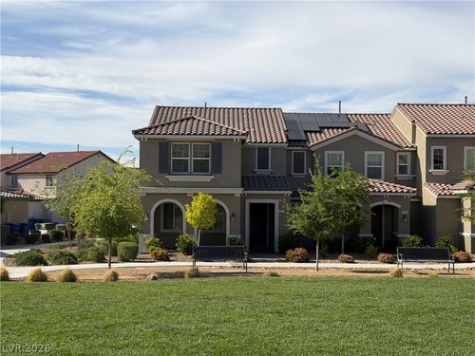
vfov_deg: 30.3
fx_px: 659
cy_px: 178
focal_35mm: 48
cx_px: 238
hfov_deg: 39.7
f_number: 1.78
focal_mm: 6.76
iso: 64
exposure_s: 1/7143
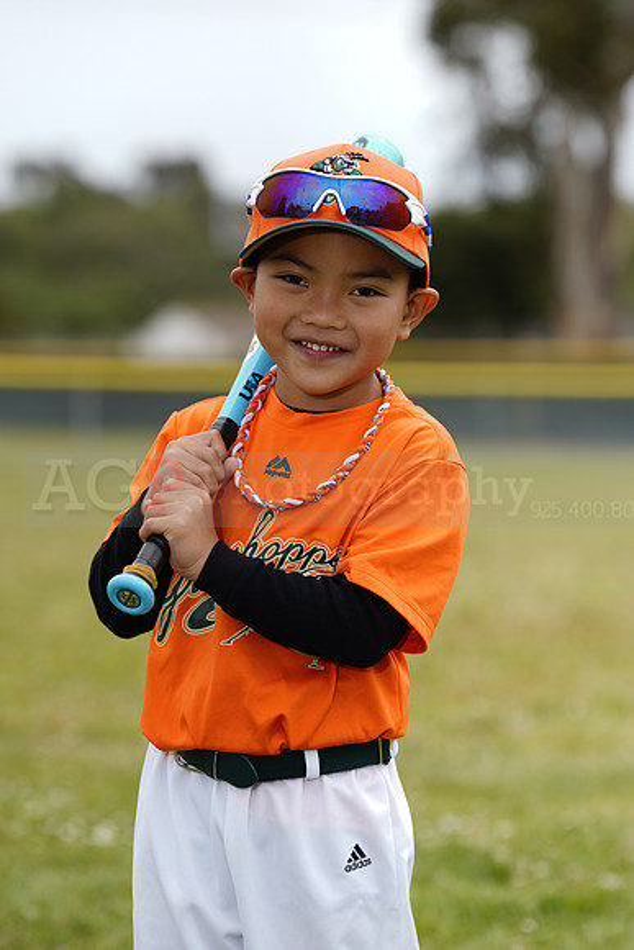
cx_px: 317
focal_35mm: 185
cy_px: 475
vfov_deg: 11.1
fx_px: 4884
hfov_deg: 7.4
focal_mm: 185
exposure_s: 1/250
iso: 50
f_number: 5.6
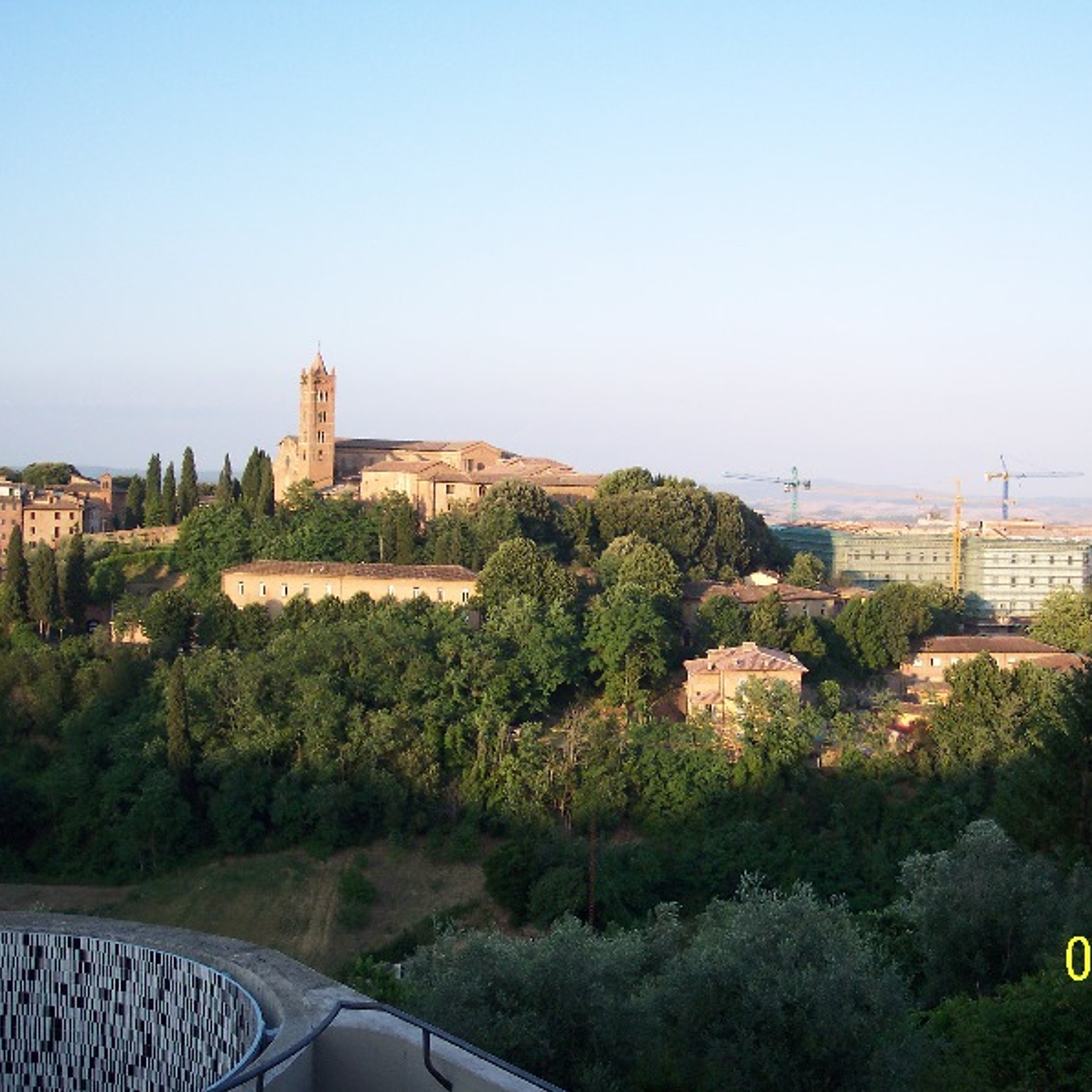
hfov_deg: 37.3
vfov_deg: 37.6
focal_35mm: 45
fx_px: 1606
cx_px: 690
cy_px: 547
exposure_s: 1/500
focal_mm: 8
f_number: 2.8
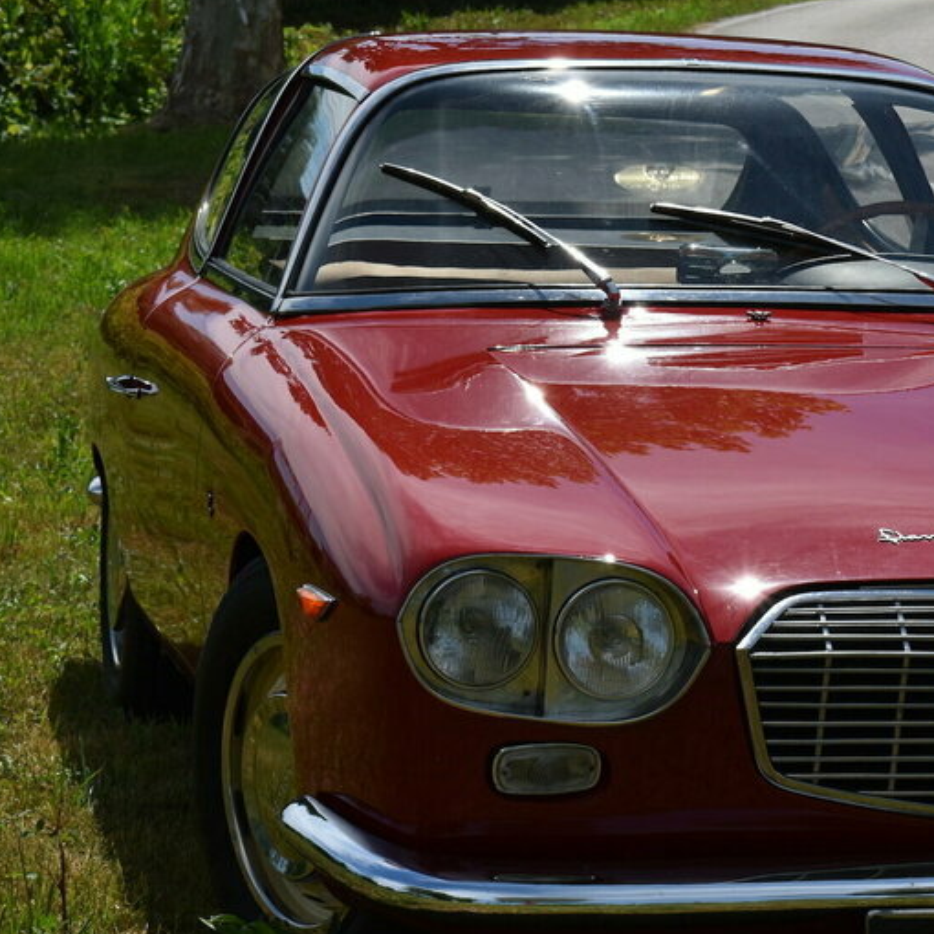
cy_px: 491
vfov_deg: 10.6
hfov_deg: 10.5
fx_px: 5037
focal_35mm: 165
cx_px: 797
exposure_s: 1/400
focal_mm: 55
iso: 100
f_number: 10
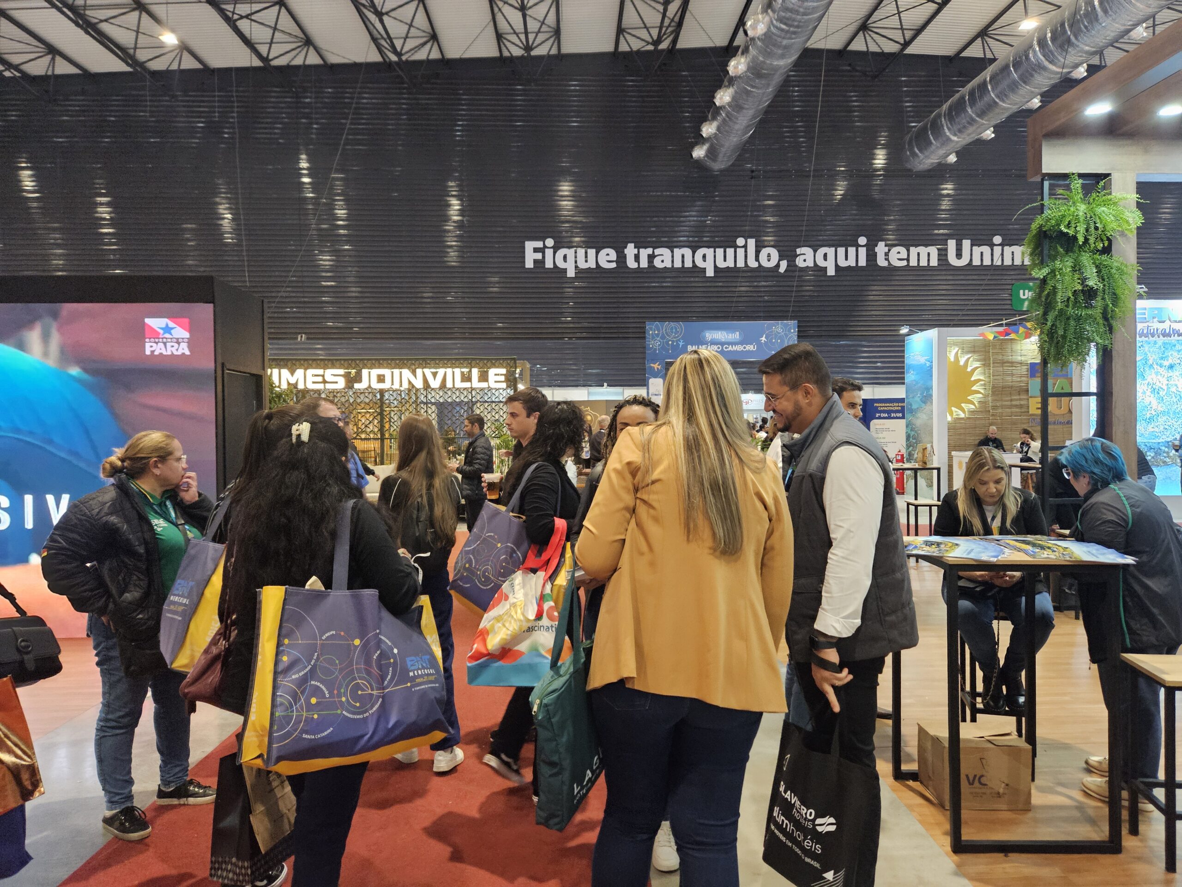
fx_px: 785
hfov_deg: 73.9
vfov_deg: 58.9
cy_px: 444
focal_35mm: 23
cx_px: 591
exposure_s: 1/120
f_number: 1.8
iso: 1000
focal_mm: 5.4
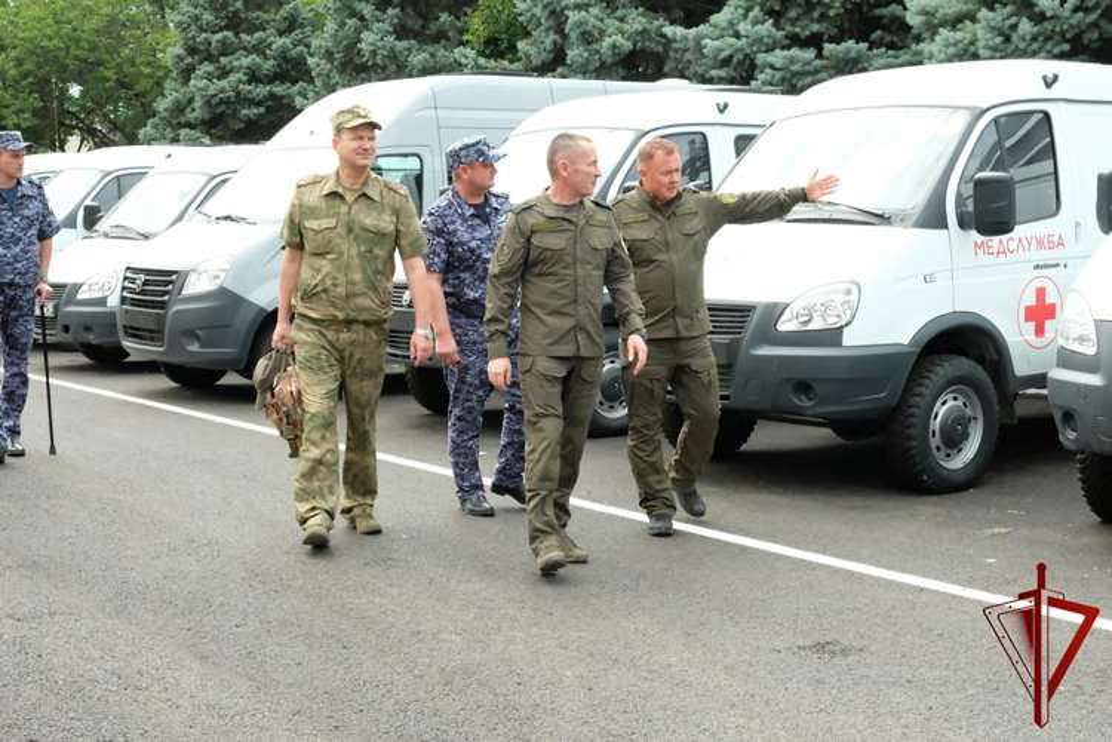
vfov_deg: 26.5
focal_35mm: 51
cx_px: 556
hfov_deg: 38.9
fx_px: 1575
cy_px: 371
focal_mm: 34.3
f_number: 8
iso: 12800
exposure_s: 1/6400
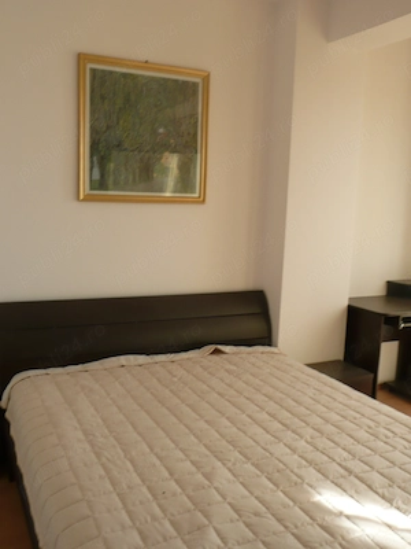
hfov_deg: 44.2
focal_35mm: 32
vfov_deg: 56.8
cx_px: 206
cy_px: 274
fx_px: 507
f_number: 3.5
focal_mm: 5.2
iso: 100
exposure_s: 1/60
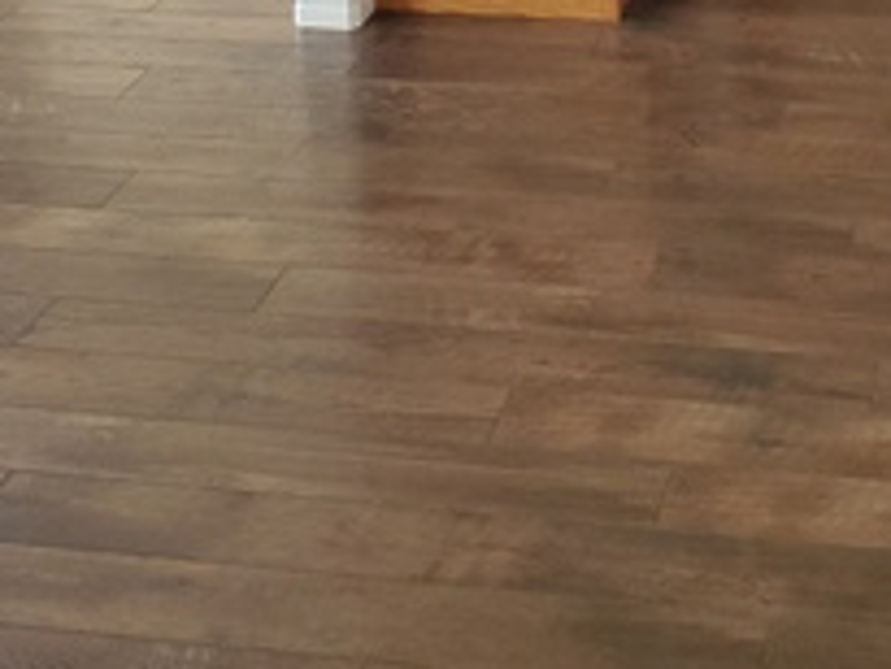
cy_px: -330
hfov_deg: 23.7
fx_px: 2086
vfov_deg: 16.6
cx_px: 735
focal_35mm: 81
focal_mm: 4.3
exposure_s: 1/50
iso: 200
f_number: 2.4
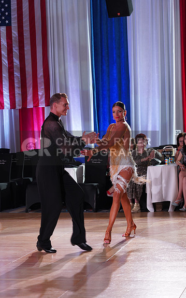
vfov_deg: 19.3
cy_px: 148
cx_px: 88
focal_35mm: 108
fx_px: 877
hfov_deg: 12.1
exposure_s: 1/160
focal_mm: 105
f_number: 4.5
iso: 1600
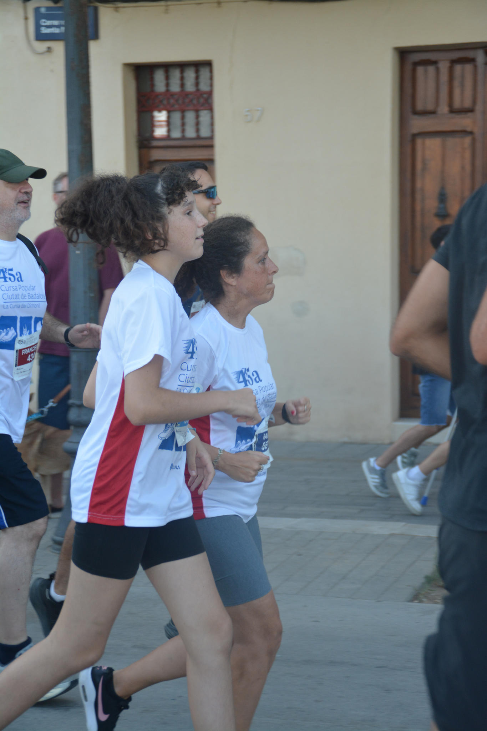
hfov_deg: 16.3
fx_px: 1705
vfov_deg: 24.2
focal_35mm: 84
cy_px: 366
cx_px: 244
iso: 640
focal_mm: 56
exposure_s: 1/250
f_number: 5
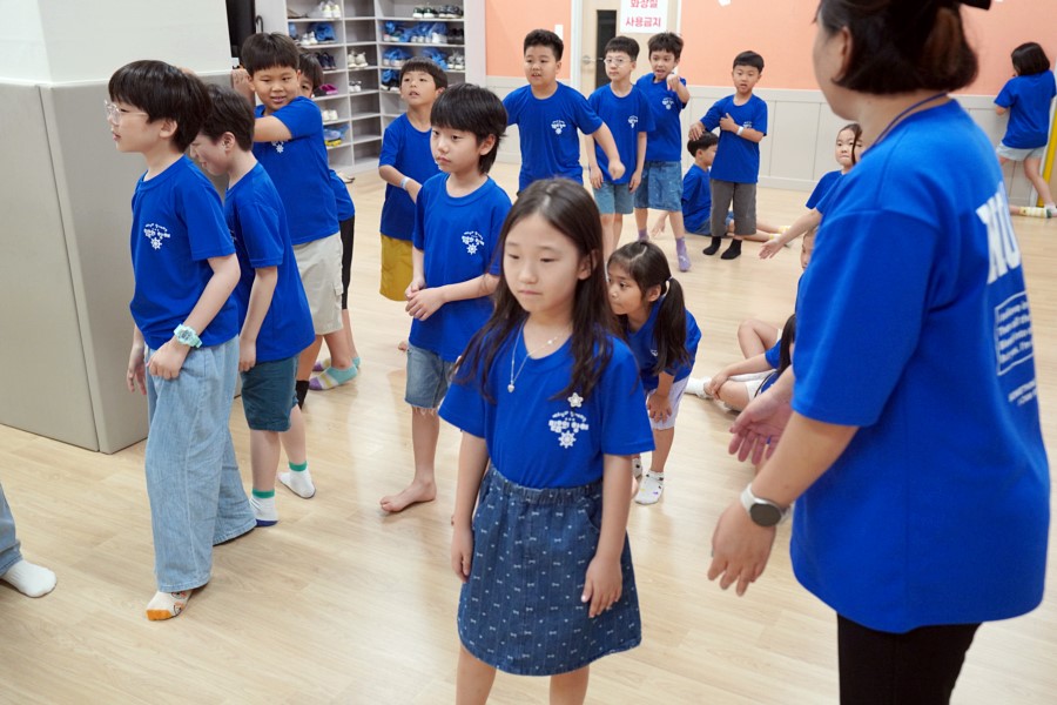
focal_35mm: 35
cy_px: 352
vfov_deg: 37.9
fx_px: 1028
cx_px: 528
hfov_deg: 54.4
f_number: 4
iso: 2500
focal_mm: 35
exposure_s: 1/160
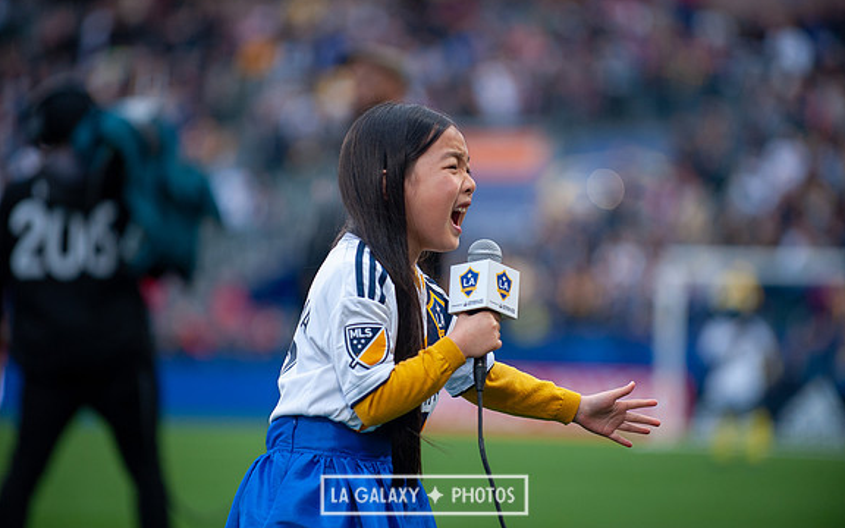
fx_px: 4721
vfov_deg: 6.4
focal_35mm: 205
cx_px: 424
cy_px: 274
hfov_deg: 10.2
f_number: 2.8
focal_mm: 200
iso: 640
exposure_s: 1/640
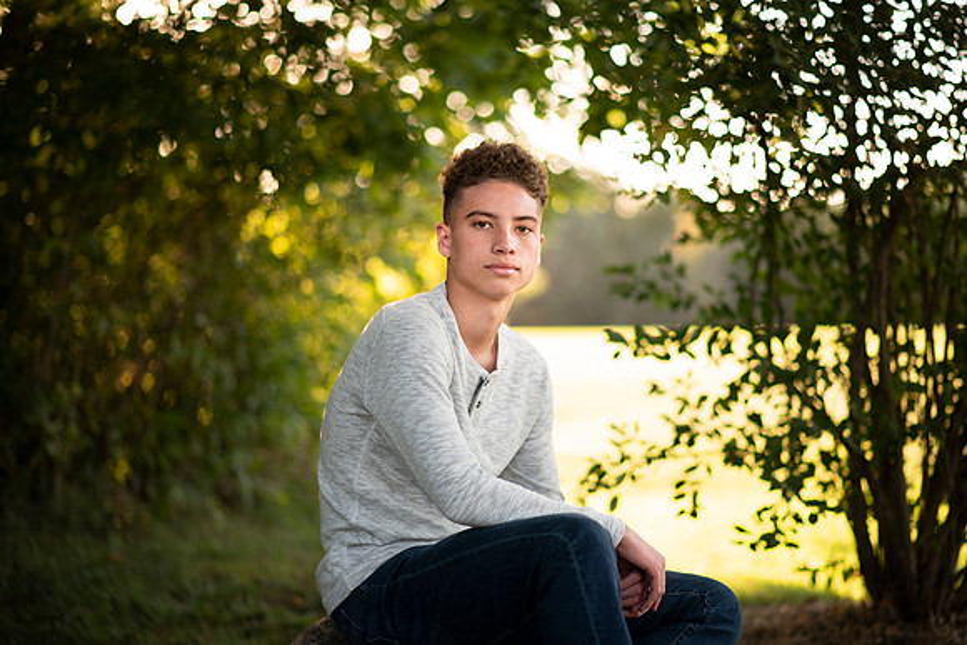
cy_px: 322
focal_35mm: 85
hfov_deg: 23.9
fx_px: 2284
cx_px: 484
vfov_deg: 16.1
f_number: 1.8
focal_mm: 85
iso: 100
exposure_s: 1/250
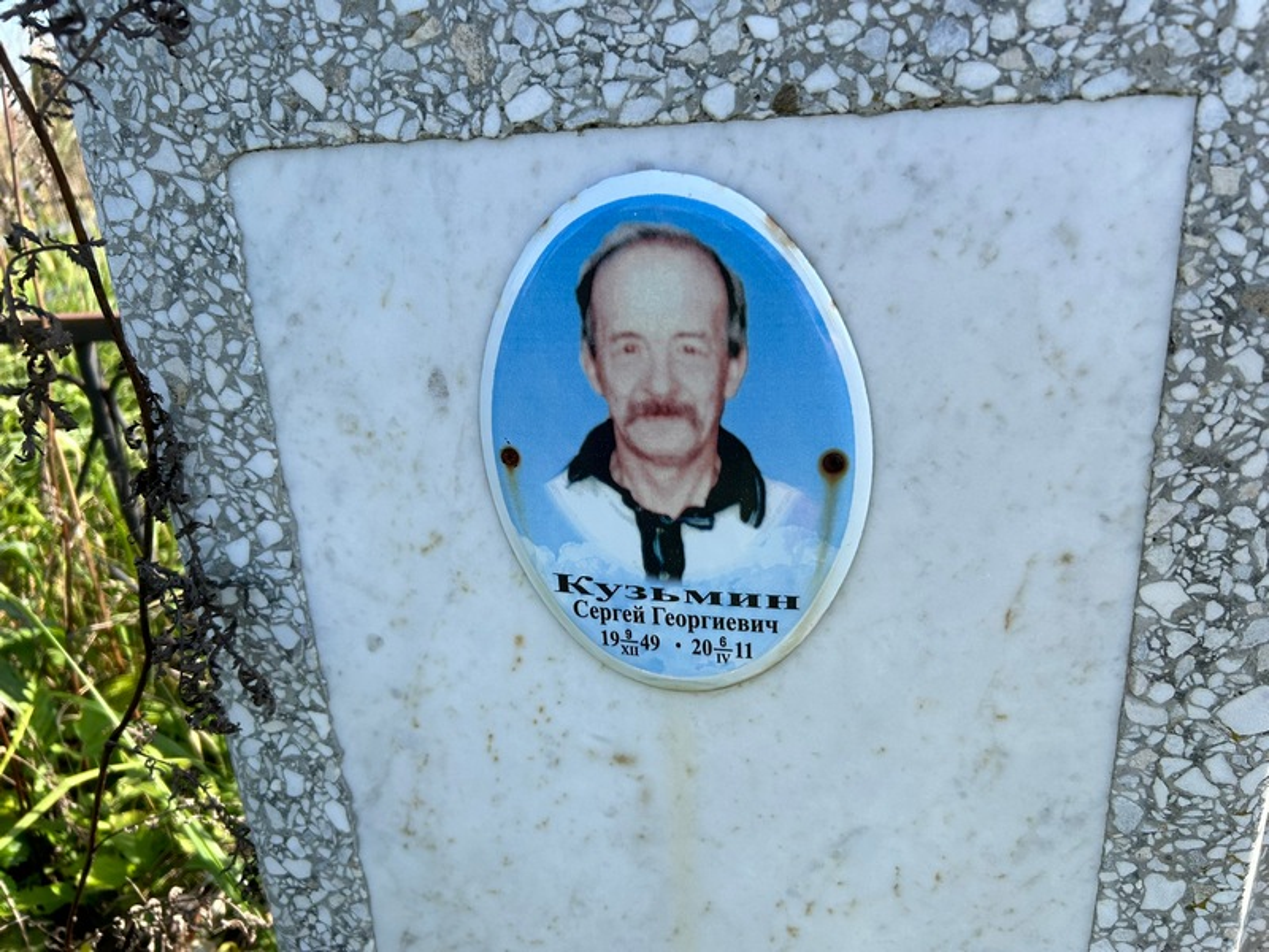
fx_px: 953
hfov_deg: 67.3
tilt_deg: -21.7
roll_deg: +3.8
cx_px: 634
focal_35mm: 26
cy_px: 476
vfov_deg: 53.1
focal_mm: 5.7
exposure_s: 1/1295
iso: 50
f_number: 1.5
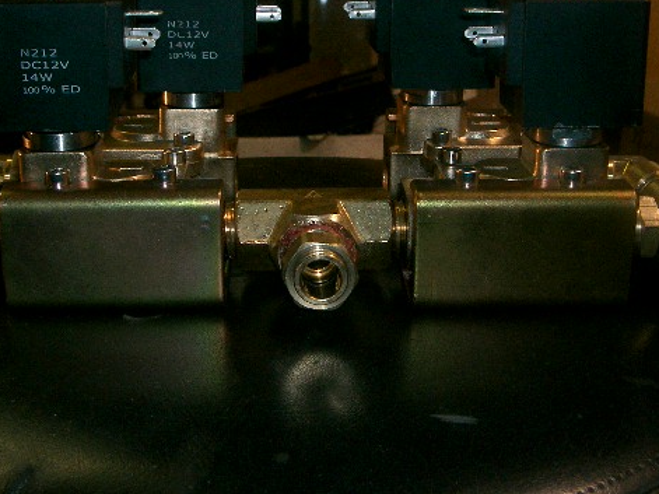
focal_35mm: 53
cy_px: 182
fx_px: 1009
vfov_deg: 27.4
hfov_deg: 36.2
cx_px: 305
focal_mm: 8
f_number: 4.8
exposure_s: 1/50
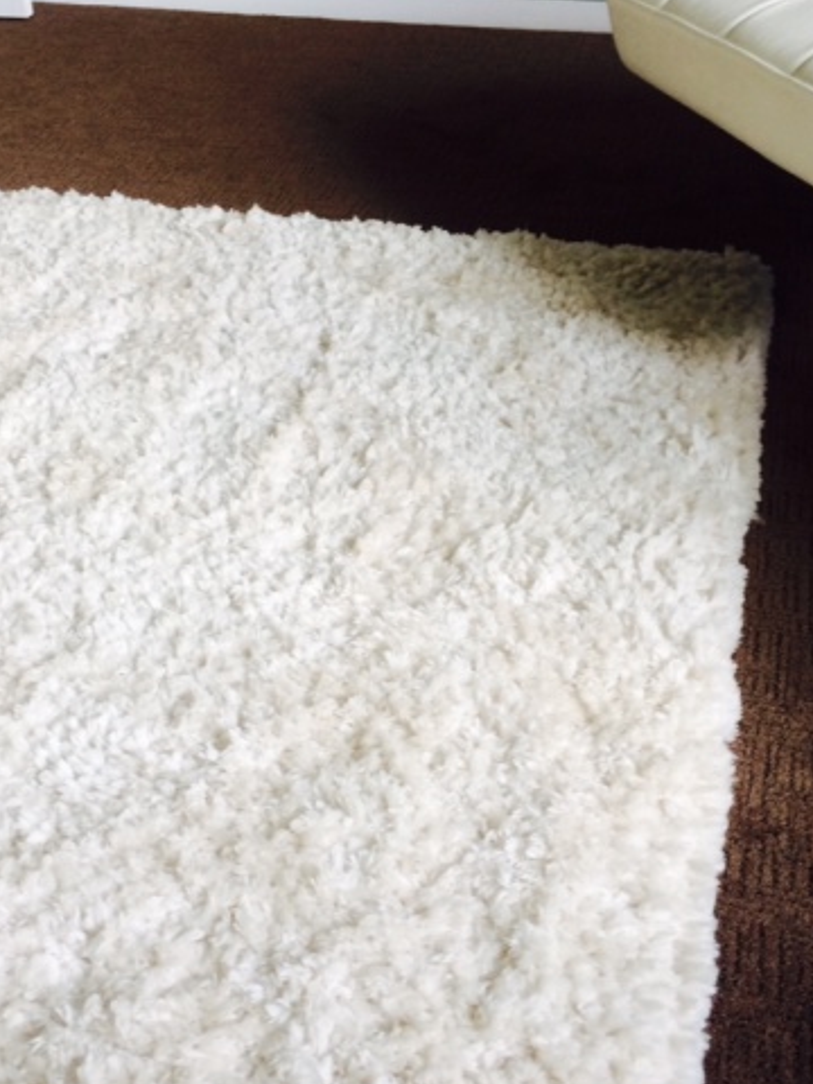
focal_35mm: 40
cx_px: 316
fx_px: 1253
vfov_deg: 46.7
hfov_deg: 35.8
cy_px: 607
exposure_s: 1/40
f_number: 2.2
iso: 40
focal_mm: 4.12
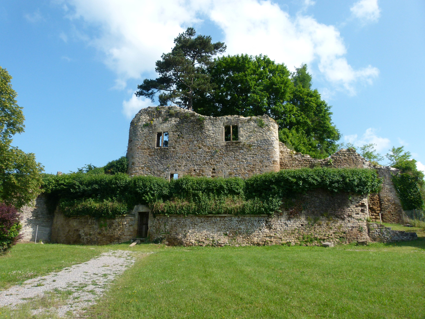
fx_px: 307
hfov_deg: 69.4
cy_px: 160
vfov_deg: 54.9
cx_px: 212
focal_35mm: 25
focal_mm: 4.5
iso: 100
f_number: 4
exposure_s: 1/640
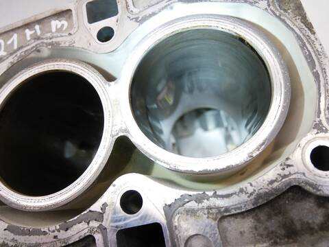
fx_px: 228
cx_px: 164
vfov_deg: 56.8
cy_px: 124
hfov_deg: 71.6
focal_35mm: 24
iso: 400
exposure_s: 1/60
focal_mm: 12
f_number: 3.5
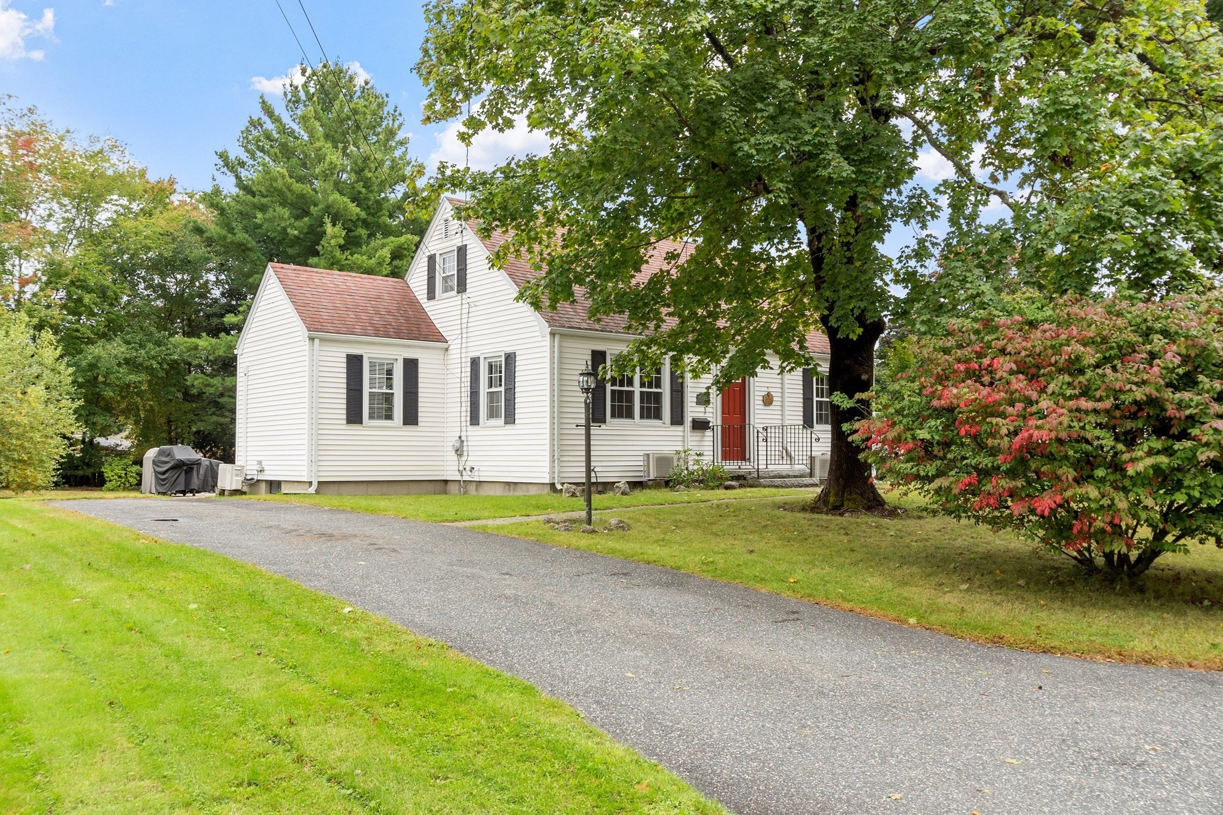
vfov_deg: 46.4
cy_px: 408
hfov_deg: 65.5
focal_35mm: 28
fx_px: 951
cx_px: 612
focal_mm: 19
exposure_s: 1/125
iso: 200
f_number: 8
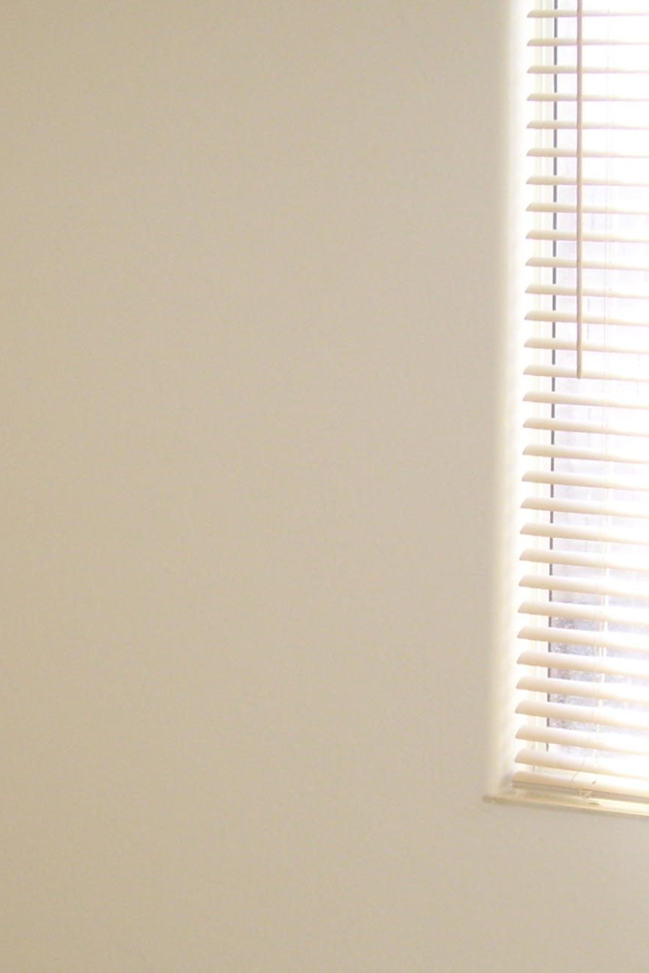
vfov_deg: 23.4
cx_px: 106
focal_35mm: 86
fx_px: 2325
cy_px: 715
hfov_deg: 15.8
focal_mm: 6
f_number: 2.7
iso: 80
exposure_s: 1/125
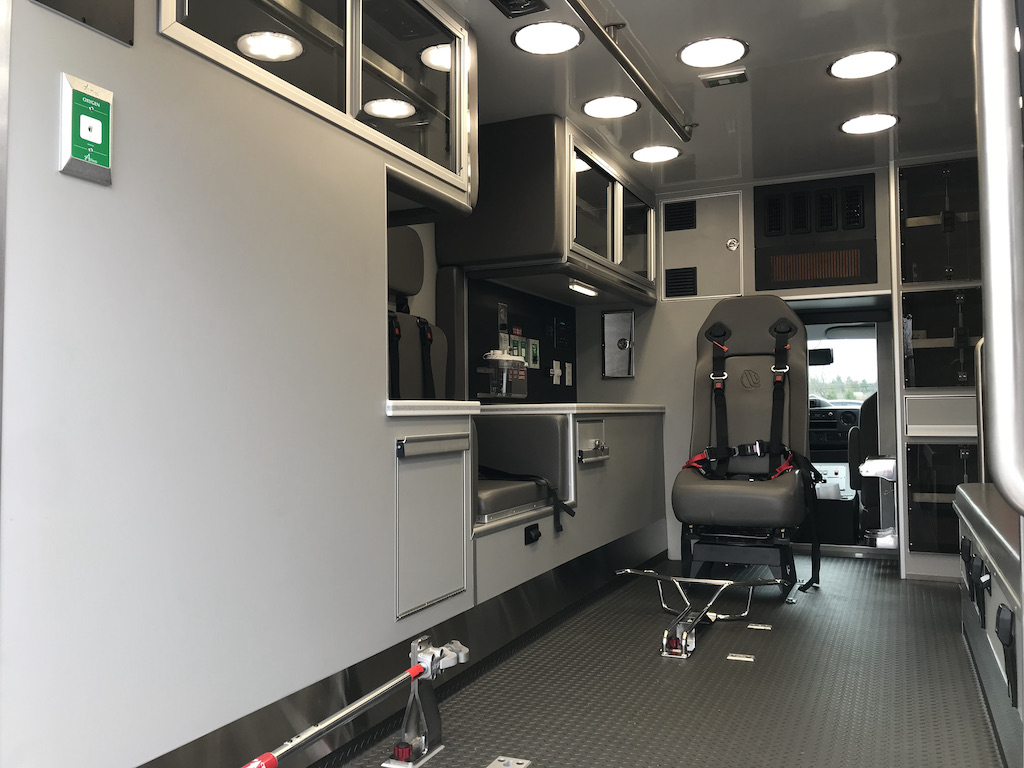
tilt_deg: +1.6
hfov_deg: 63.4
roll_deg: +1.3
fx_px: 828
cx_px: 512
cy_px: 384
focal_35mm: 28
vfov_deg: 49.7
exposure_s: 1/90
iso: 20
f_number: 1.8
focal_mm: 3.99
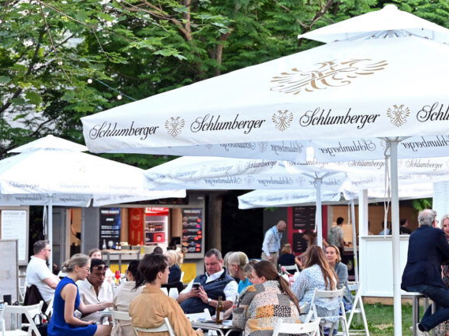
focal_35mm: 100
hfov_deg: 19.0
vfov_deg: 14.8
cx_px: 463
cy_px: 136
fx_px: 1296
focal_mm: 44
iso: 800
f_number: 4
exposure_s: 1/60
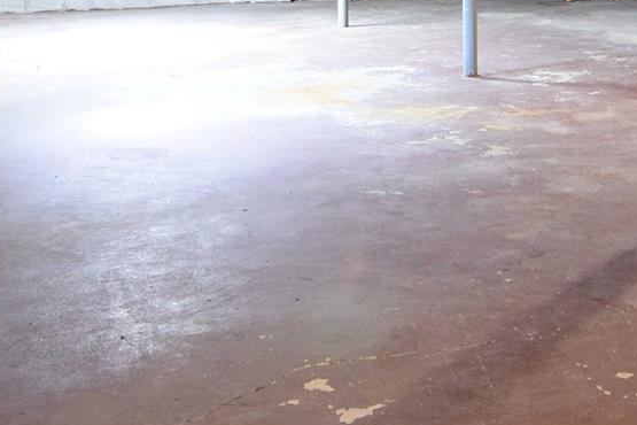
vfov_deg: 20.5
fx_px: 1077
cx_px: 487
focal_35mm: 61
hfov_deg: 32.3
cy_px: -115
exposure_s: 1/4
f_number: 9
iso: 320
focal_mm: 11
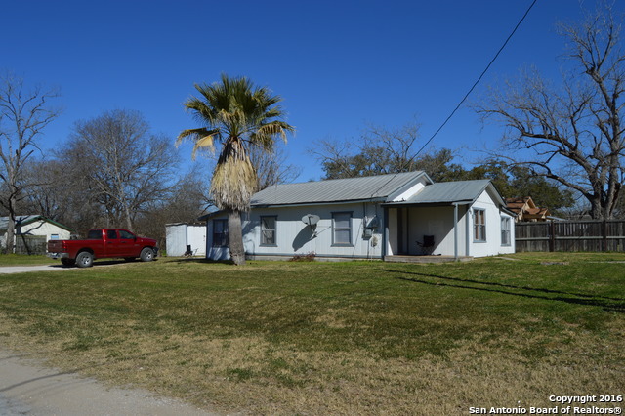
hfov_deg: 67.4
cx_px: 312
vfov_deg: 47.9
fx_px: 468
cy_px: 208
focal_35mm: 27
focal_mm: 18
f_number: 10
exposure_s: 1/400
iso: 100
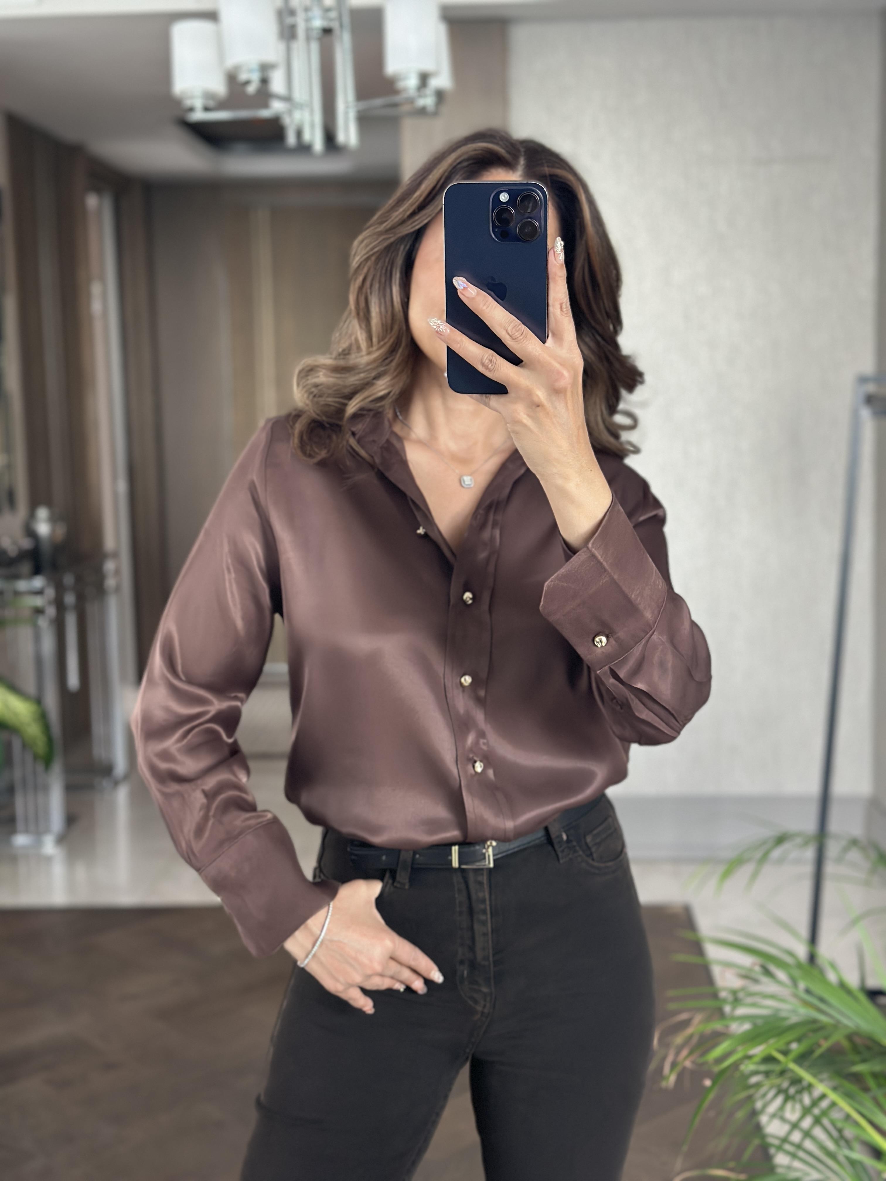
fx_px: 1638
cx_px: 443
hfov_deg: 30.3
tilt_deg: -17.4
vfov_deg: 39.7
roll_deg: +1.0
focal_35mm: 48
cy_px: 590
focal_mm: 6.86
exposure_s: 1/41
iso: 400
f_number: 1.78
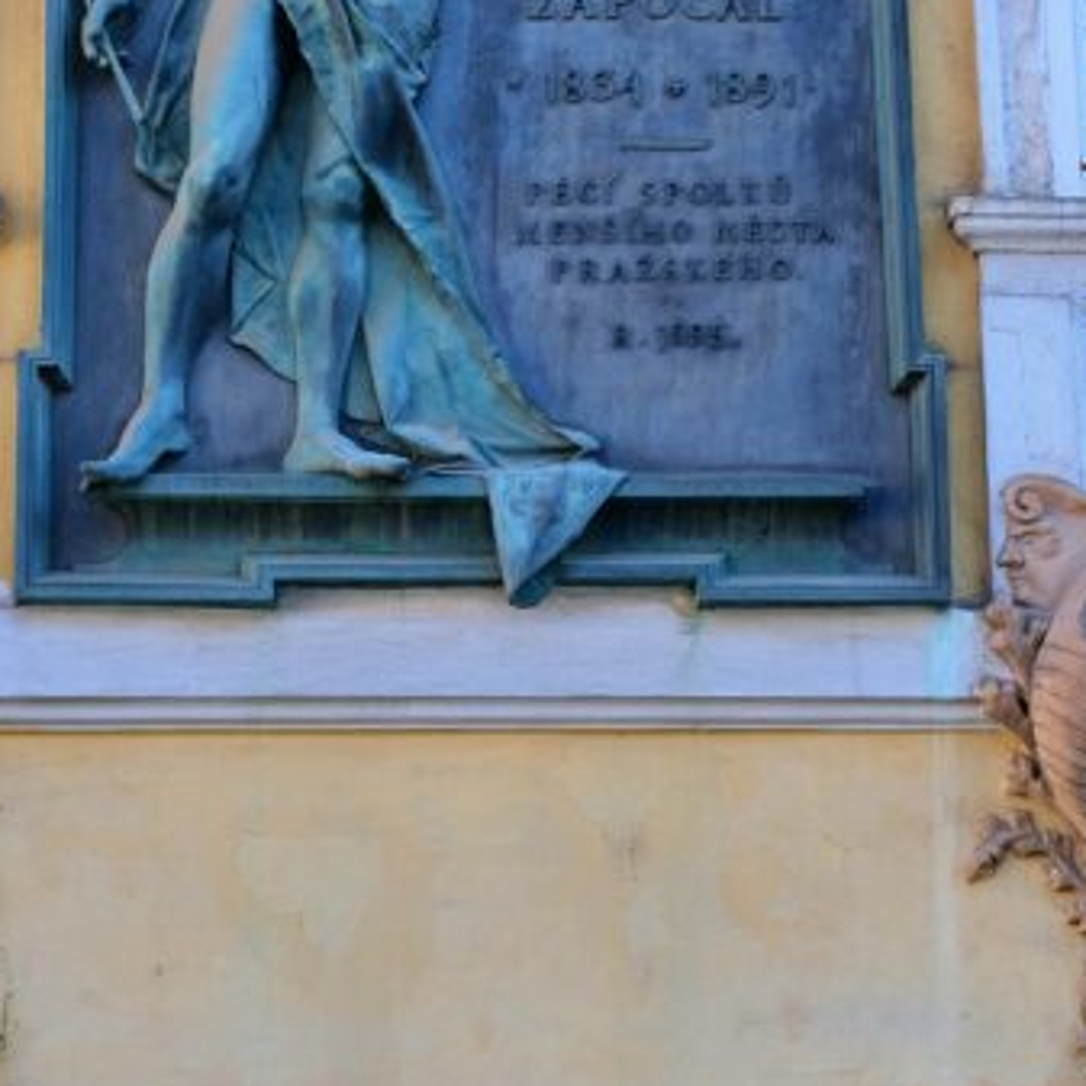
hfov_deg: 12.7
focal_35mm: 137
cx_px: 664
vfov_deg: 12.7
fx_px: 4863
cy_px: 195
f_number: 2.8
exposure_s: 1/320
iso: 160
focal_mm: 35
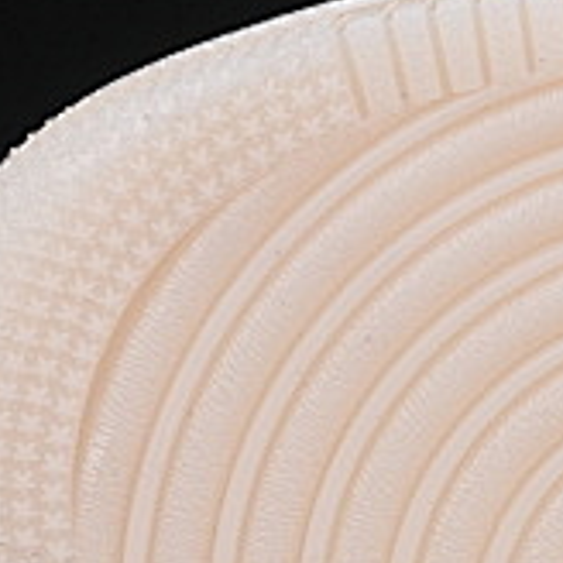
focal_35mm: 419
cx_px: 1294
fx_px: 7710
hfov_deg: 4.1
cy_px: 113
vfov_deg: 4.2
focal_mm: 50
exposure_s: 1/80
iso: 160
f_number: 8
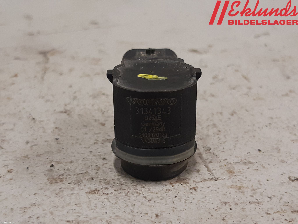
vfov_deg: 53.1
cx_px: 149
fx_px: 224
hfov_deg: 67.3
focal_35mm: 26
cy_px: 112
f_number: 1.7
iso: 125
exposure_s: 1/50
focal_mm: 3.93
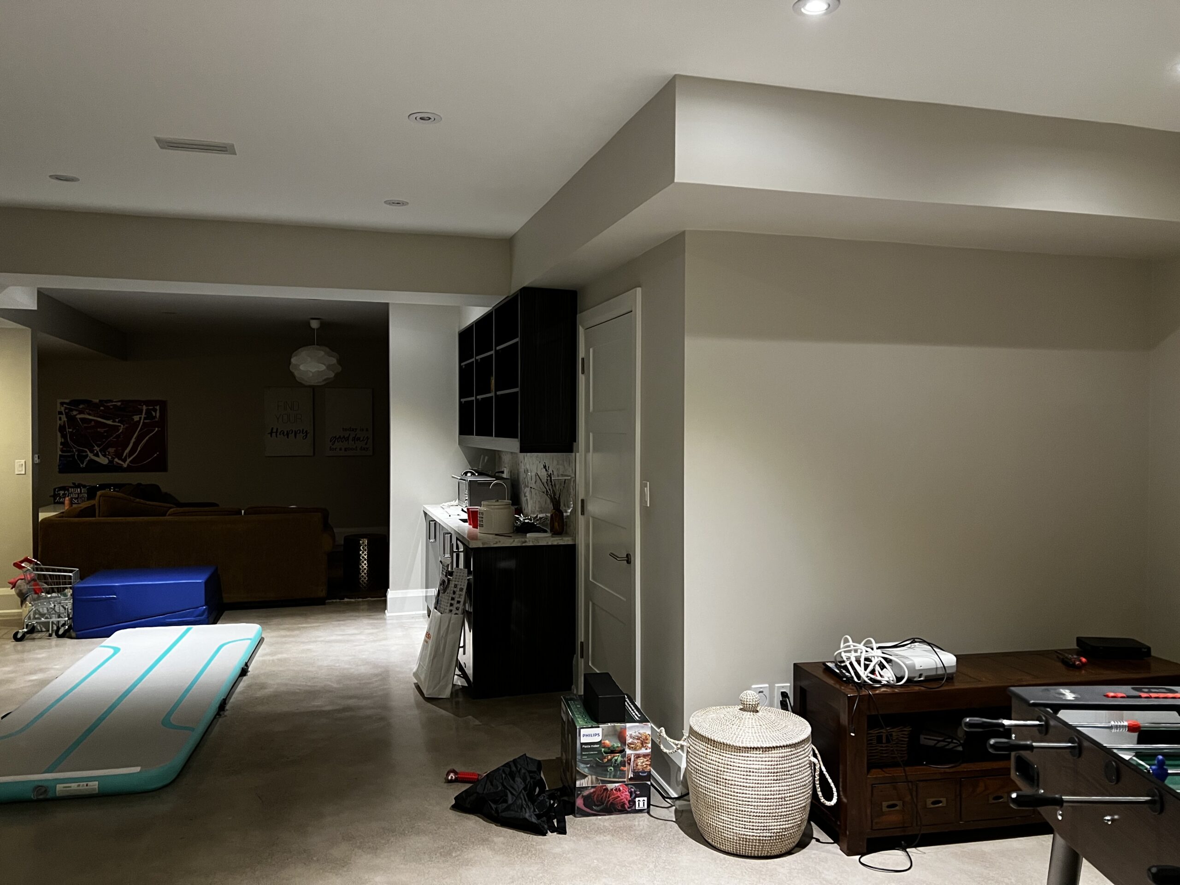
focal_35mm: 26
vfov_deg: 53.1
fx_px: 886
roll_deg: -0.1
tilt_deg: -1.1
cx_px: 590
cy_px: 442
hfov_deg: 67.3
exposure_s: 1/40
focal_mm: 5.7
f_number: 1.5
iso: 500
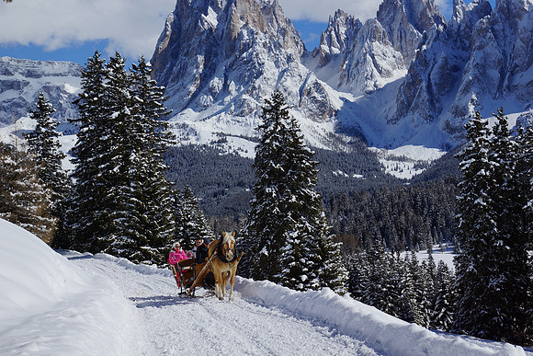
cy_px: 178
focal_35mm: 60
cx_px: 266
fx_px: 888
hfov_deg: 33.4
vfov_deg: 22.6
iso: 100
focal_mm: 40
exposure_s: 1/1000
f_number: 9
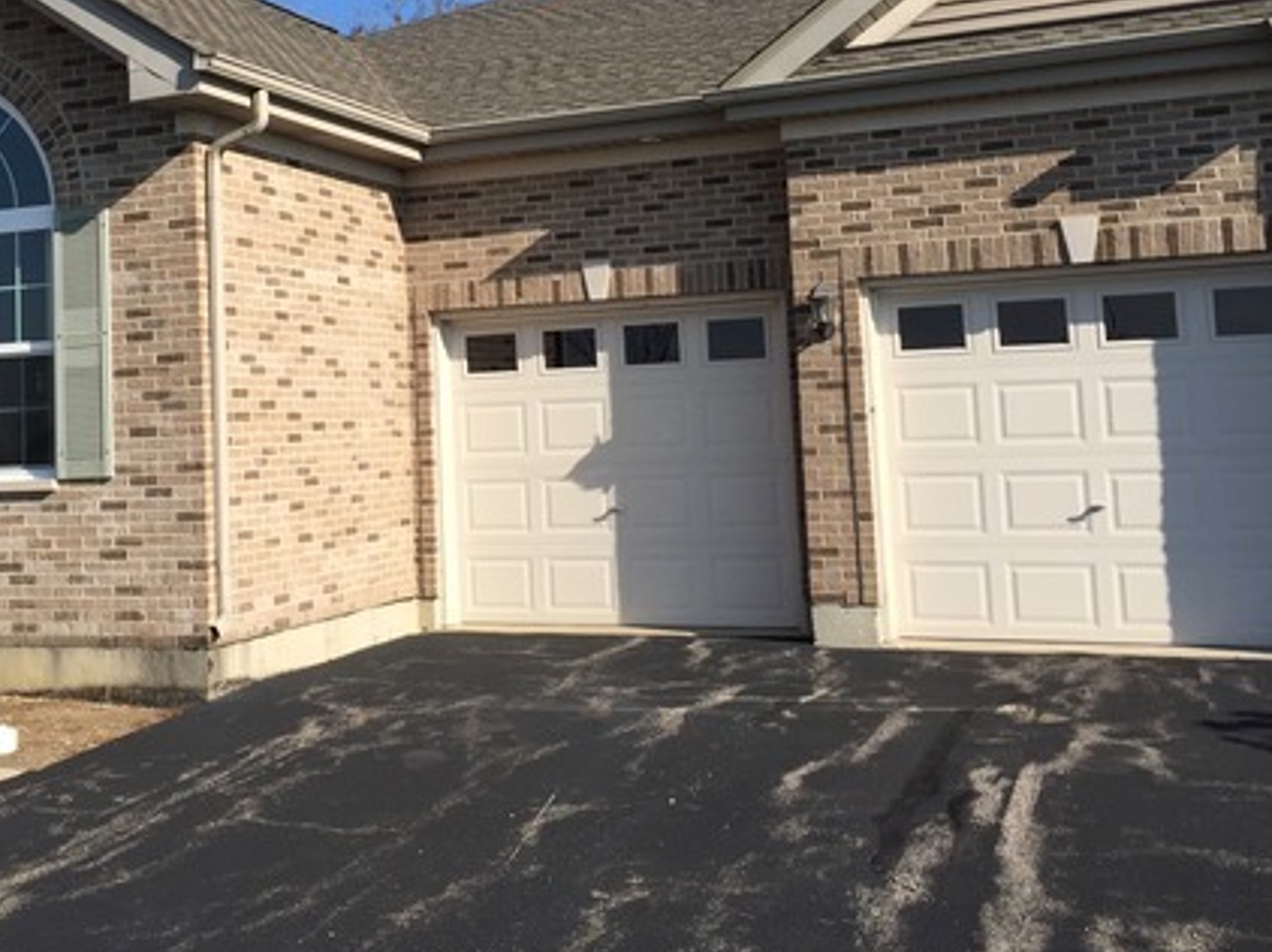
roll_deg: +1.0
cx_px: 467
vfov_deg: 32.4
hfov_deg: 42.6
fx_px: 1616
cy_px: 268
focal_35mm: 44
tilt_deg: +5.6
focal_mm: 4.15
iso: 32
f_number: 2.2
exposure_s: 1/2326
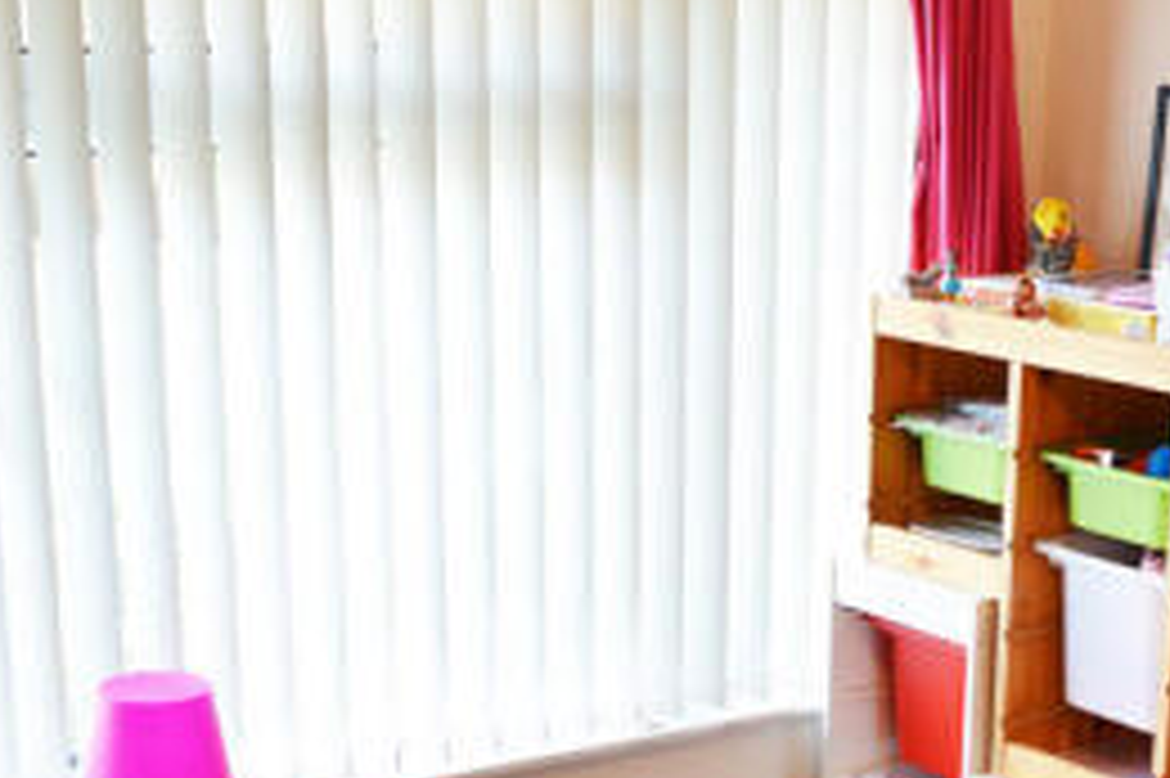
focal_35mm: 68
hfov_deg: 29.6
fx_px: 2209
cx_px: 724
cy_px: 818
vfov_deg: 19.3
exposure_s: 1/10
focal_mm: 18
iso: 100
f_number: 4.5
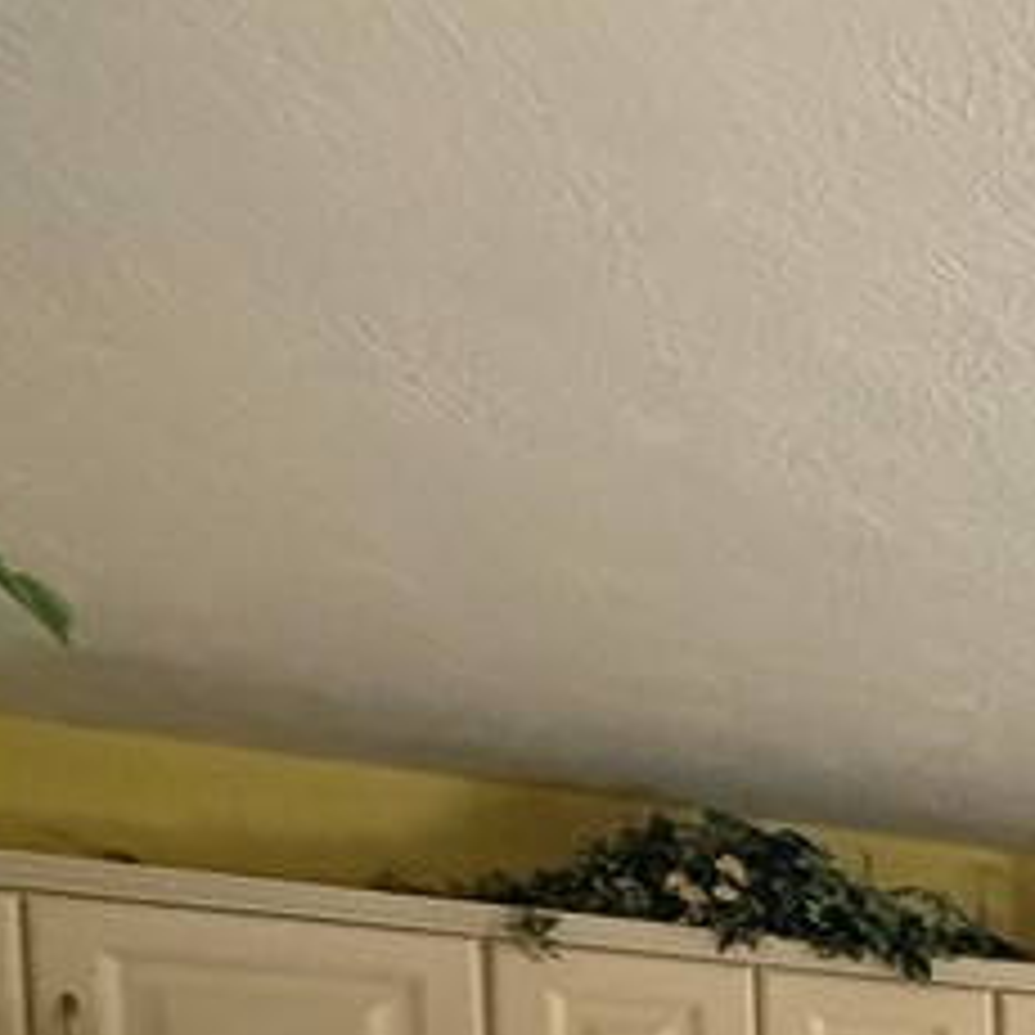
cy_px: 1467
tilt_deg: -2.9
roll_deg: -0.1
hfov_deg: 17.1
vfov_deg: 25.2
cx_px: 2264
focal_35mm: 55
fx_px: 1861
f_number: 2.2
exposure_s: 1/60
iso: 640
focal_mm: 2.22
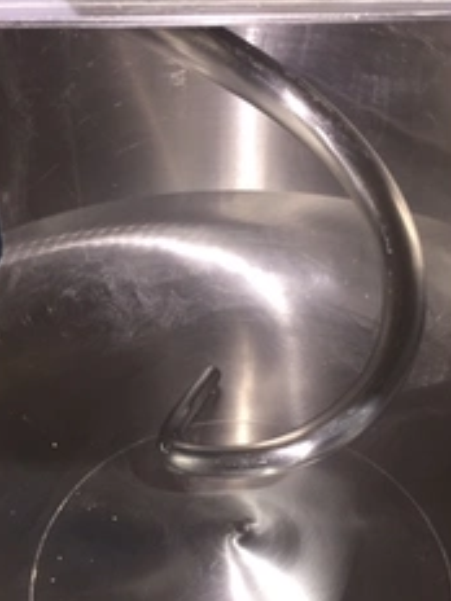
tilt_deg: -41.3
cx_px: 194
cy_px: 352
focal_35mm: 50
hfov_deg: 29.1
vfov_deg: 38.1
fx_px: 869
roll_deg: +1.2
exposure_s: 1/30
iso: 80
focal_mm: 4.15
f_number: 2.2
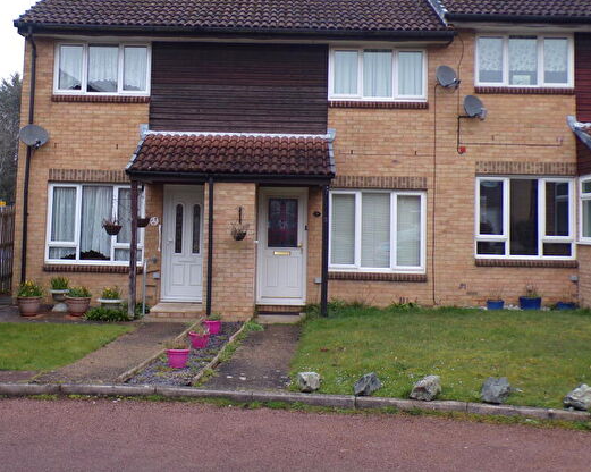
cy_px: 175
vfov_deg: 35.4
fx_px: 734
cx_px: 252
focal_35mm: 42
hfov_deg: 43.7
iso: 80
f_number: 3.2
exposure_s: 1/200
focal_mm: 5.8
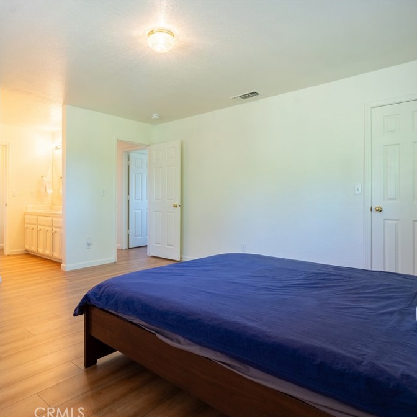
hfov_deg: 69.4
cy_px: 210
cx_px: 182
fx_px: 300
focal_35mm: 22
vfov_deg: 69.6
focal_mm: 17
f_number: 8
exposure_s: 1/80
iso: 400
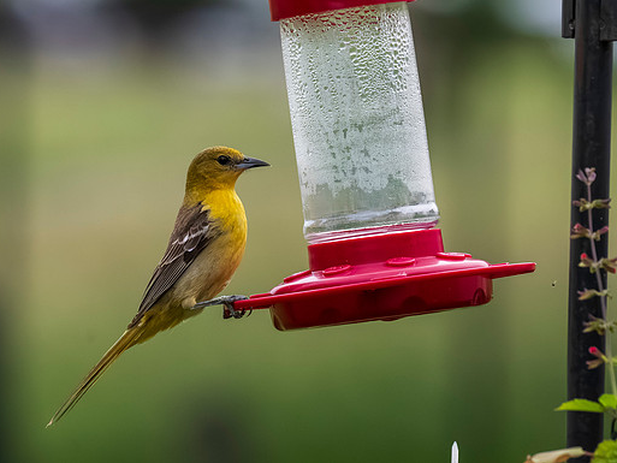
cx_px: 240
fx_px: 15885
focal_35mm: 891
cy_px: 233
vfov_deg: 1.7
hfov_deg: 2.2
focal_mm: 400
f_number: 9
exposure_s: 1/2500
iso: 4000
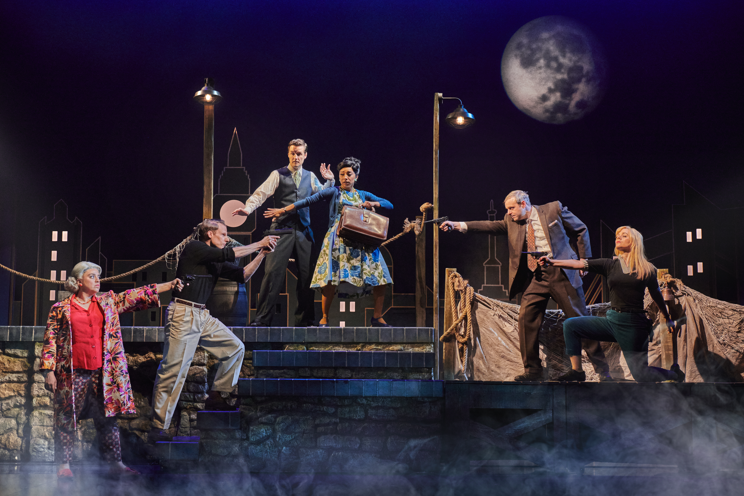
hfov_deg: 48.5
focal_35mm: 40
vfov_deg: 33.4
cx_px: 372
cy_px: 248
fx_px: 827
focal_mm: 40
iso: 1250
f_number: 4.5
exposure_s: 1/160
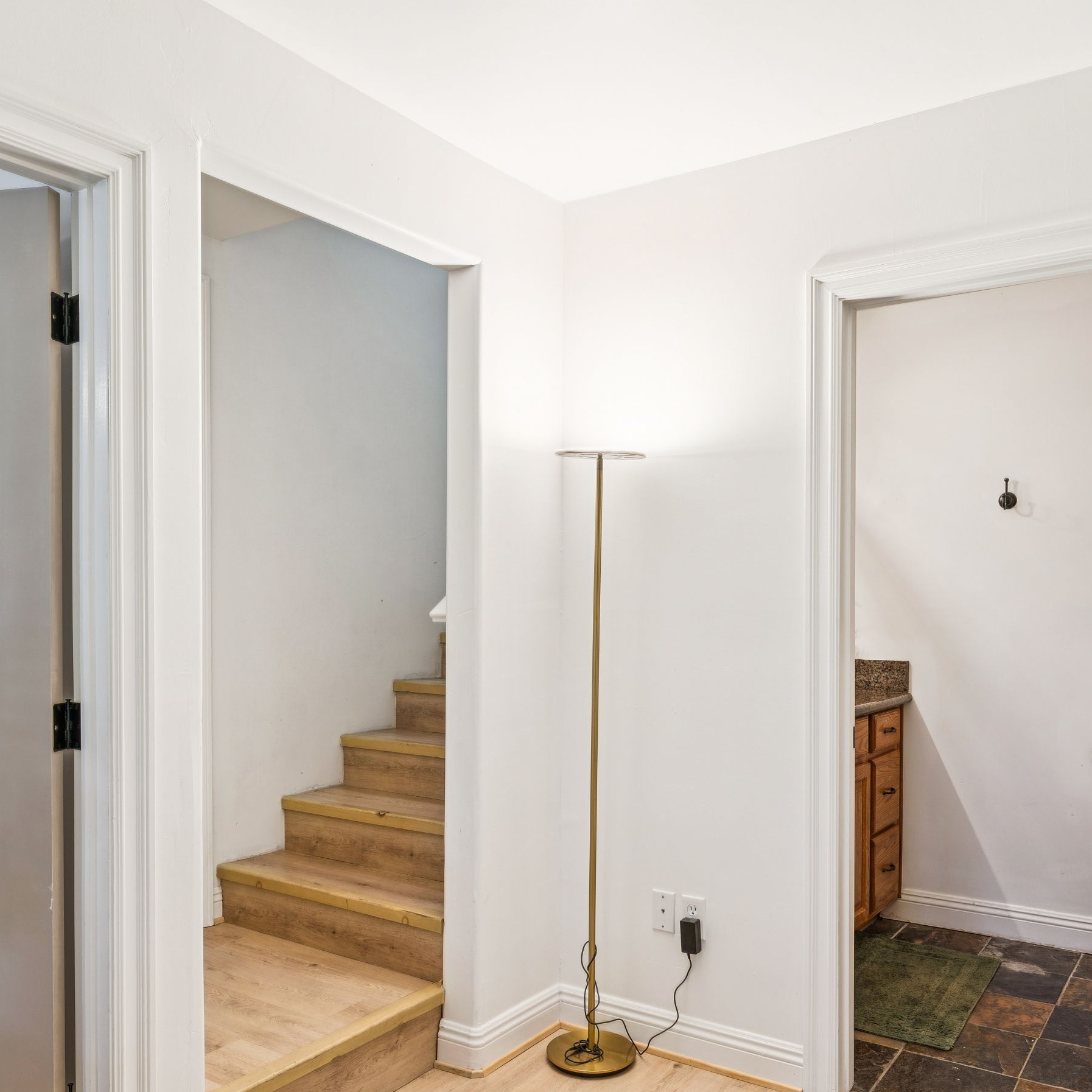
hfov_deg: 55.6
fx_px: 1035
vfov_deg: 55.5
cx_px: 539
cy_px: 600
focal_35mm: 29
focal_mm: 17
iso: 100
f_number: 13
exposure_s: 1.3
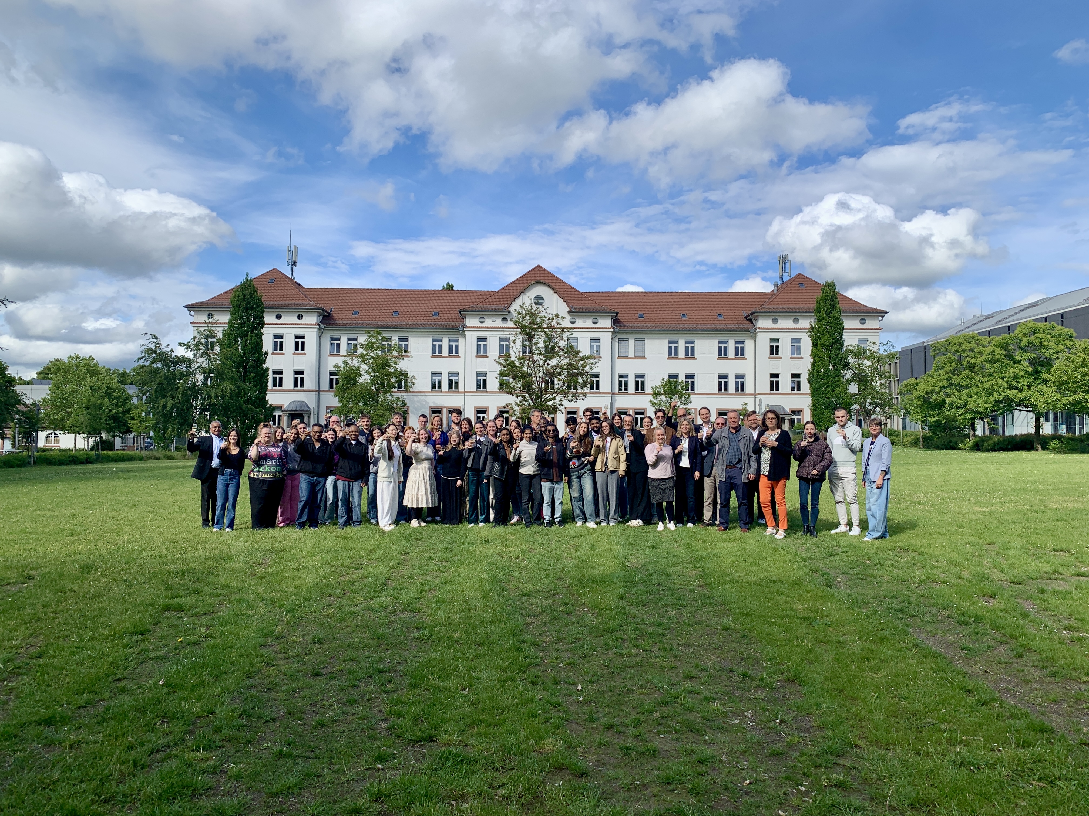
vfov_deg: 53.1
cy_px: 408
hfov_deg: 67.3
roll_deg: +0.2
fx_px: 818
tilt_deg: +1.3
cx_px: 544
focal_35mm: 26
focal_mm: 4.25
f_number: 1.8
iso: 25
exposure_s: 1/2033
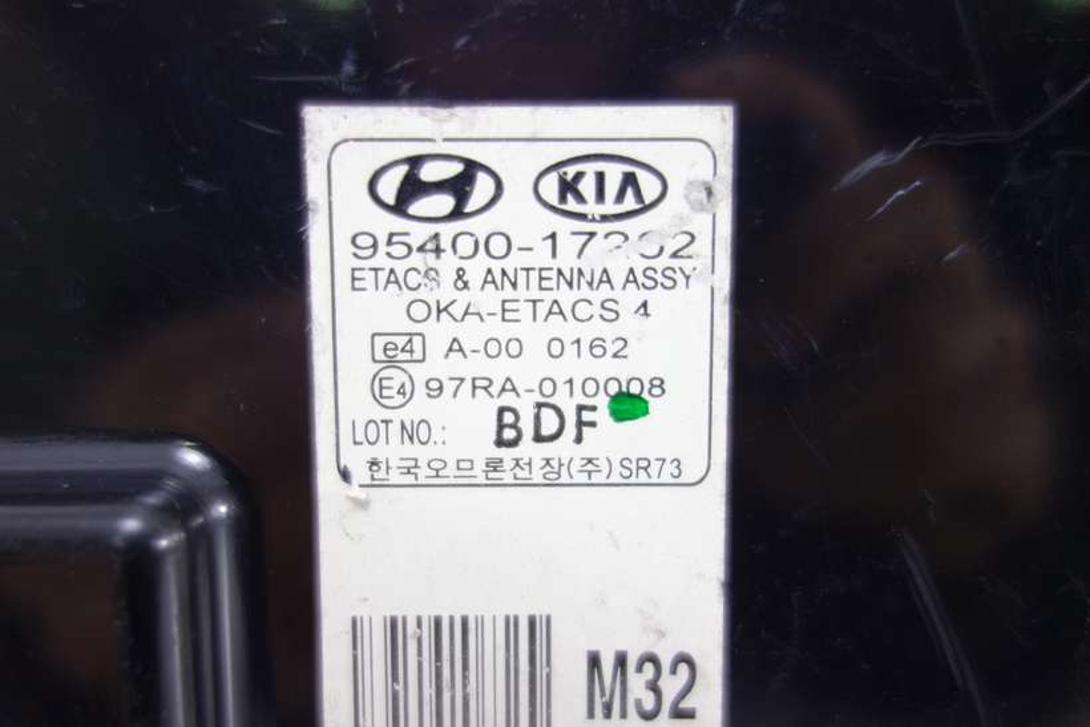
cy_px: 364
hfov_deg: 65.5
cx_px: 545
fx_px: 848
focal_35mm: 28
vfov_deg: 46.4
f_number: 1.8
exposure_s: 1/80
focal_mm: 10.4
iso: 125
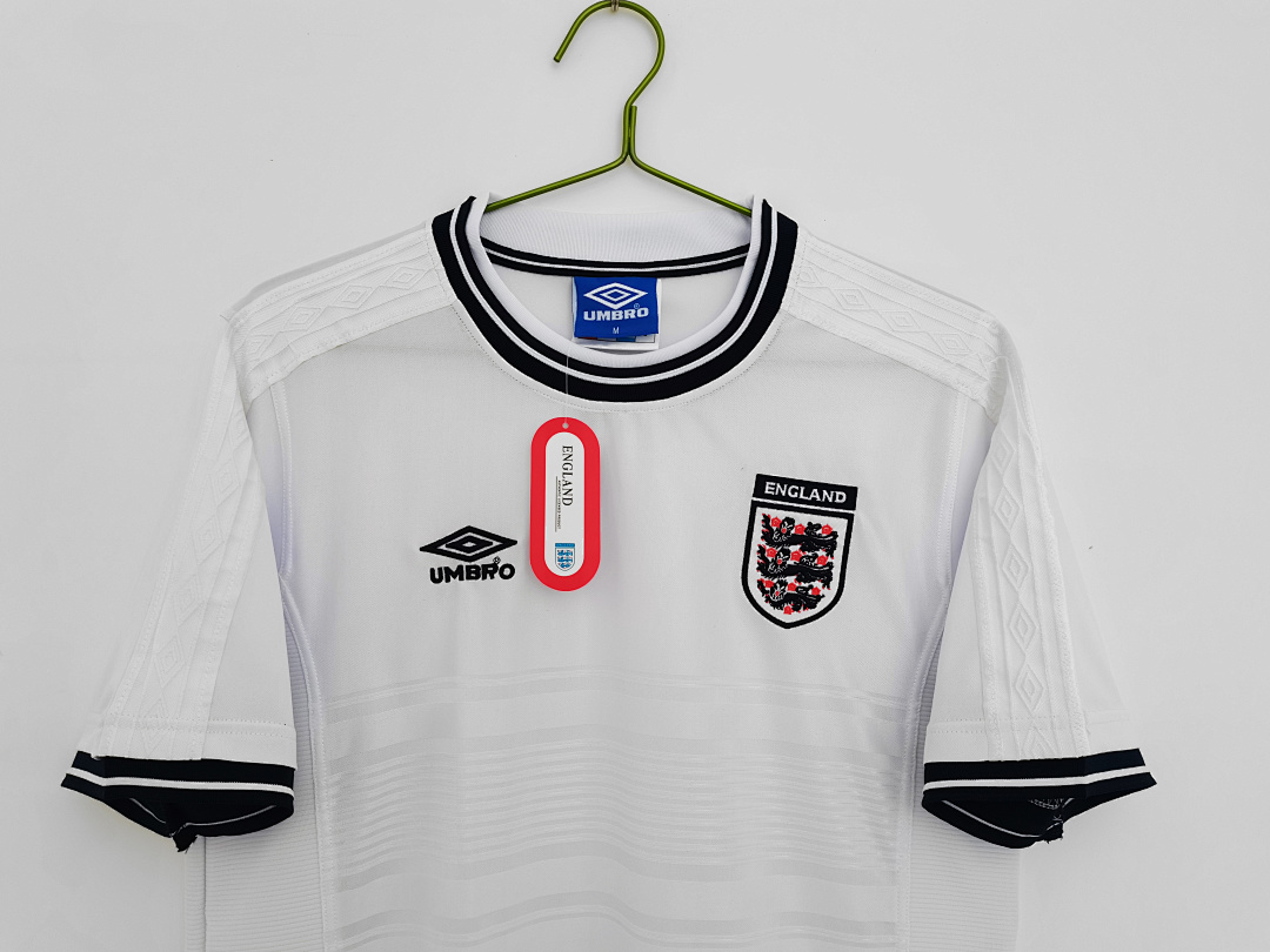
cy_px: 476
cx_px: 635
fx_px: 954
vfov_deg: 53.1
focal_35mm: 26
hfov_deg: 67.3
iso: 320
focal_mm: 5.58
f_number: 1.8
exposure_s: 1/40
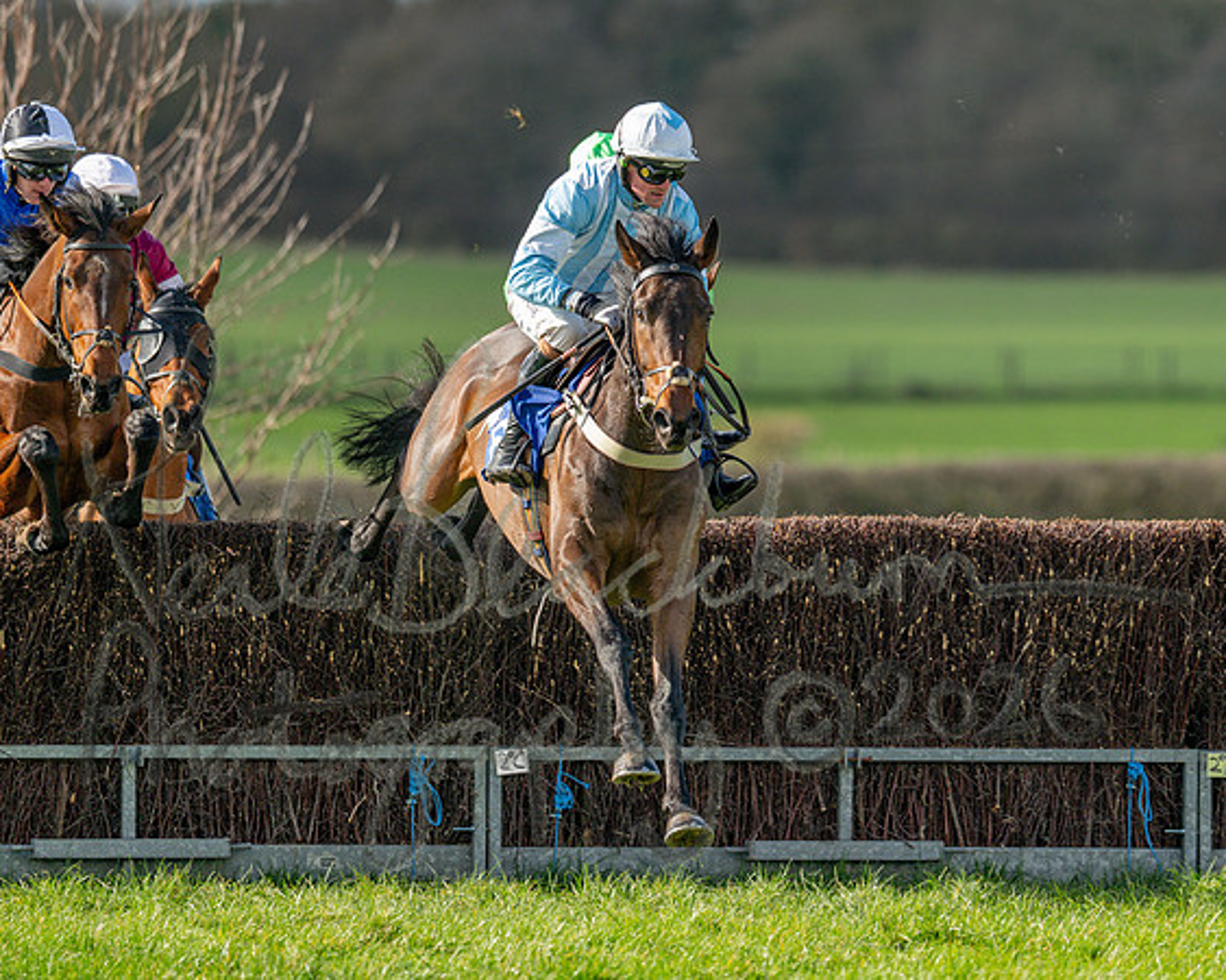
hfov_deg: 3.6
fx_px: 19632
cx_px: 848
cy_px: 391
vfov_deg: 2.9
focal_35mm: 541
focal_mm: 400
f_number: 4.5
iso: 400
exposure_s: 1/1250
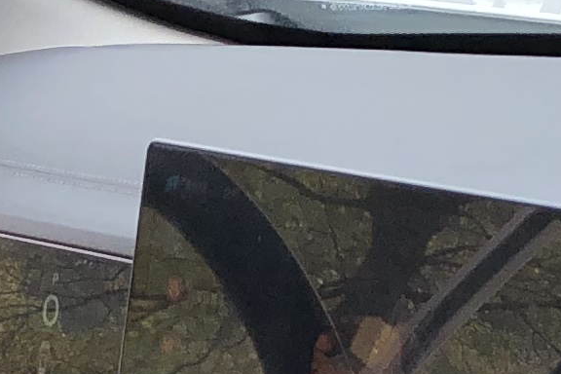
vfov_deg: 6.5
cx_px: 602
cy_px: 815
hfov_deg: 10.0
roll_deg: +2.9
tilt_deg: -23.2
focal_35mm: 204
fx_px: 3179
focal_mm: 3.99
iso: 20
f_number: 1.8
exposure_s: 1/440
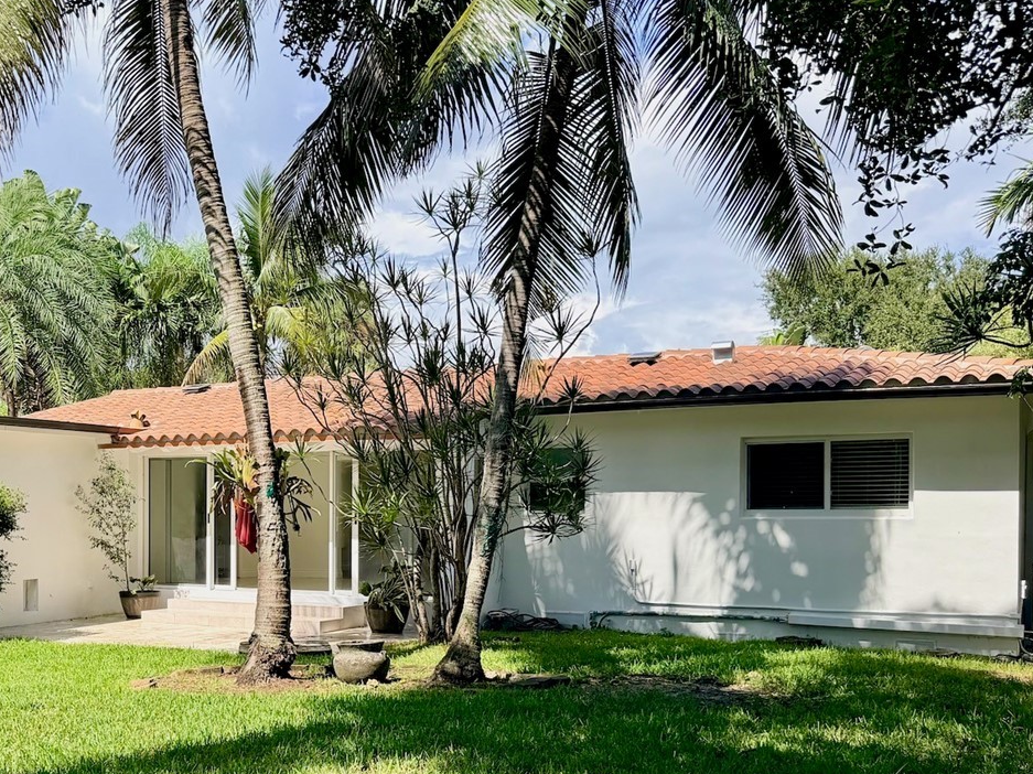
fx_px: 1223
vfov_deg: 34.7
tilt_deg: -0.6
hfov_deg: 44.5
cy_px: 530
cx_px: 278
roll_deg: +0.7
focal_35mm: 41
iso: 80
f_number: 1.78
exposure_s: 1/3279
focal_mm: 6.76
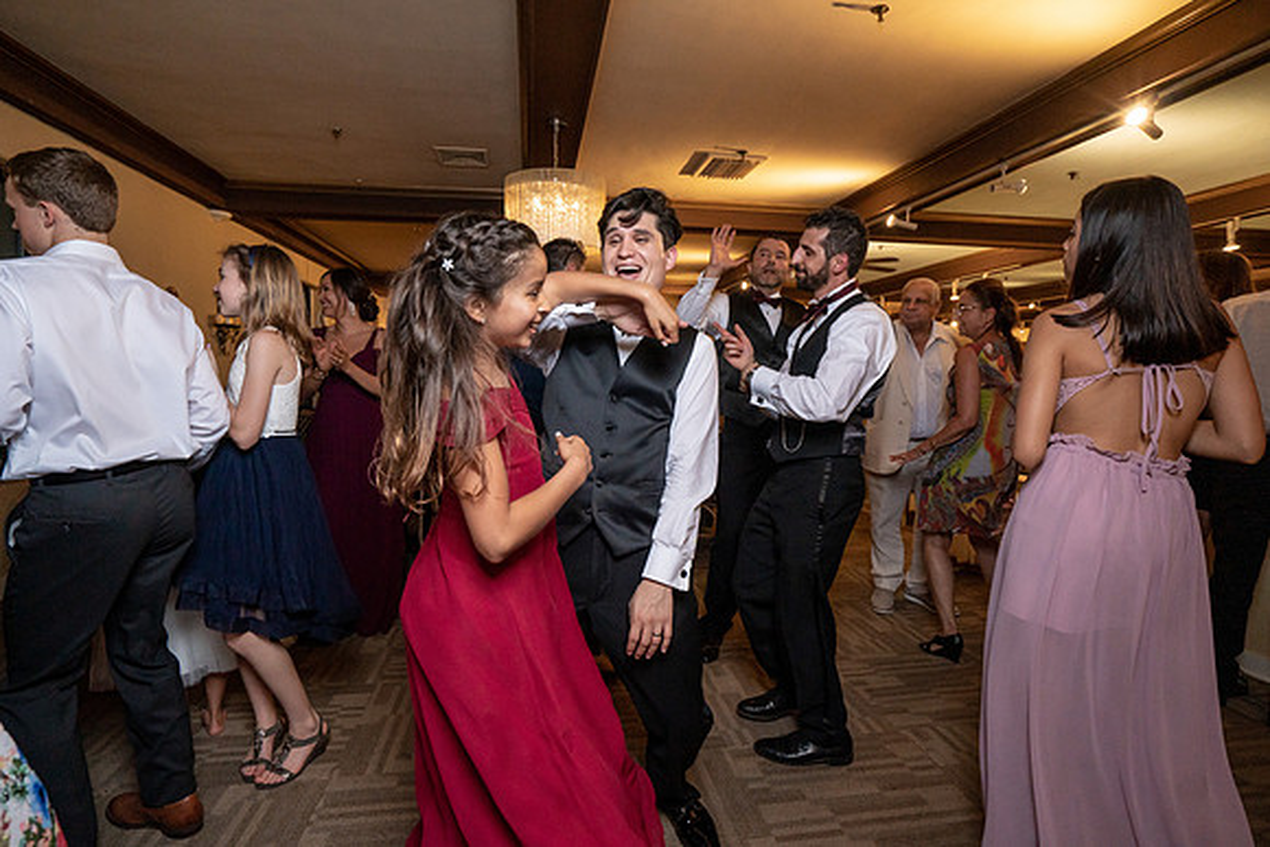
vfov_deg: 67.4
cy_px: 424
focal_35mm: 18
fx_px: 635
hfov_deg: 90.0
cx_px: 635
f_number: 5.6
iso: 2000
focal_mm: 18
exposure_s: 1/200
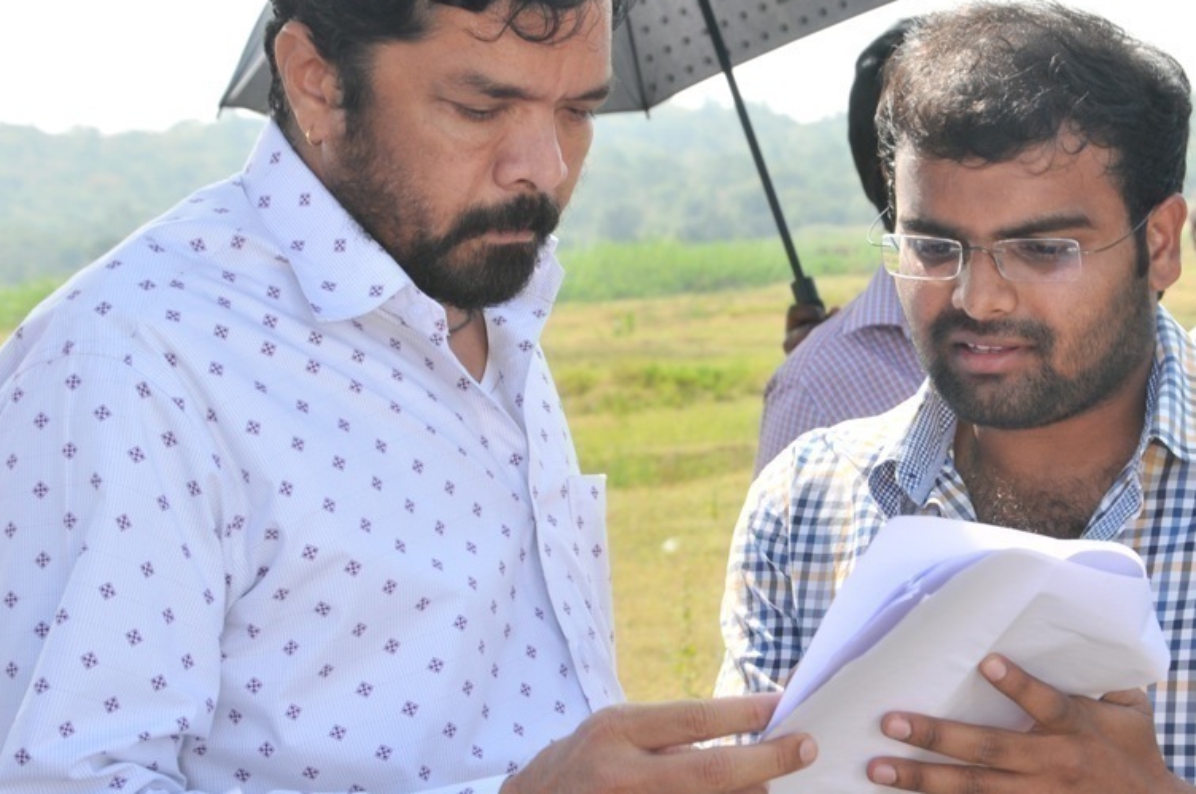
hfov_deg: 22.3
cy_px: 410
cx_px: 775
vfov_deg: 15.0
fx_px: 3019
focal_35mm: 91
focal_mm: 38
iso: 200
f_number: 8
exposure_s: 1/250
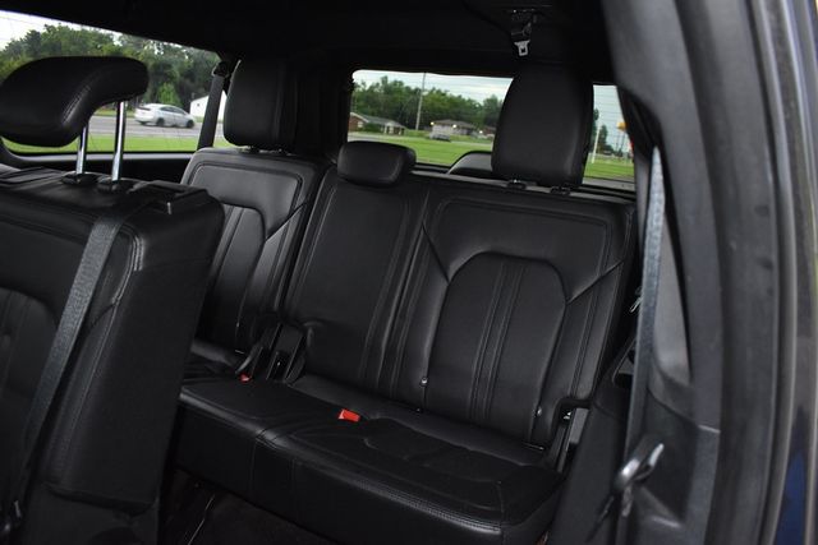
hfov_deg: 67.4
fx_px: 614
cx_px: 409
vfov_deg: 48.0
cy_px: 272
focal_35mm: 27
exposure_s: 1/60
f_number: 3.5
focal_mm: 18
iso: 2000
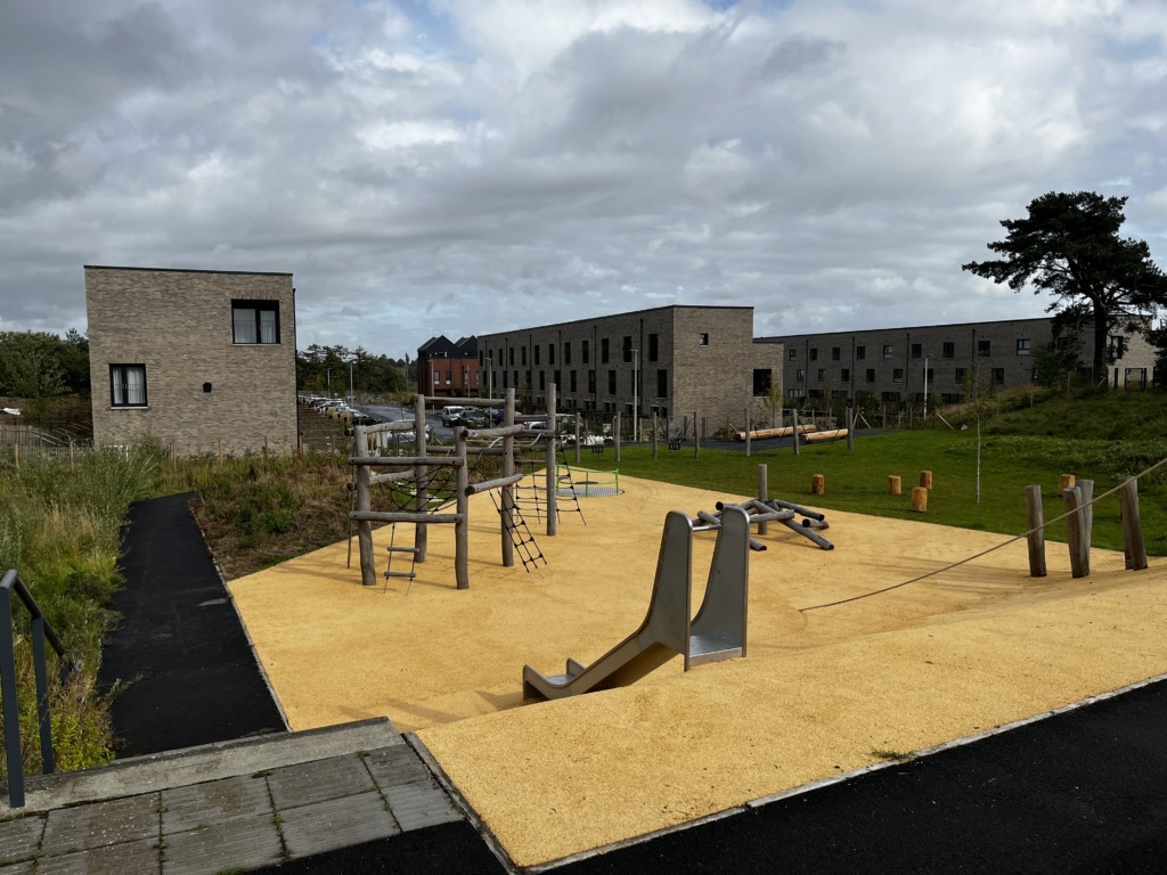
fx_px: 877
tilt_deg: -5.5
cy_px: 438
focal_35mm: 26
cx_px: 584
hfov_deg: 67.3
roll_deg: +0.5
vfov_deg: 53.1
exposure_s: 1/3413
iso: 50
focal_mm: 5.1
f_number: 1.6
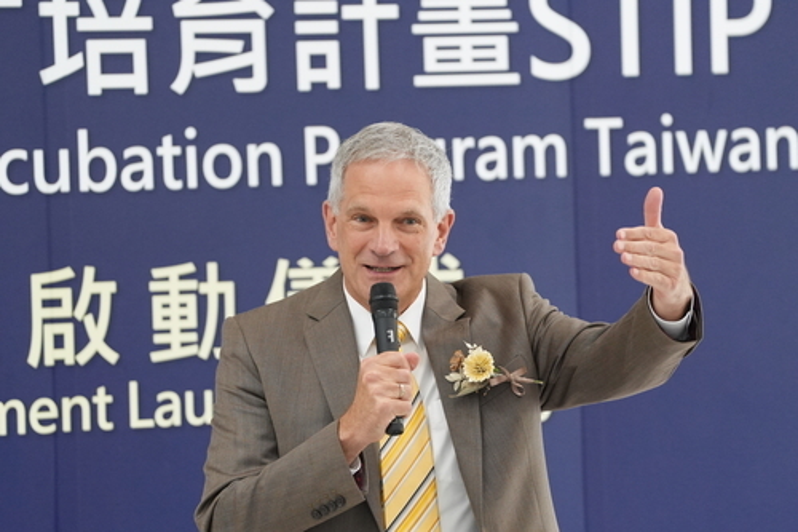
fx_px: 6647
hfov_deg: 6.9
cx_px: 399
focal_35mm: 300
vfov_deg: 4.6
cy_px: 266
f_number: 2.8
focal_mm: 200
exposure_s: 1/250
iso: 2000
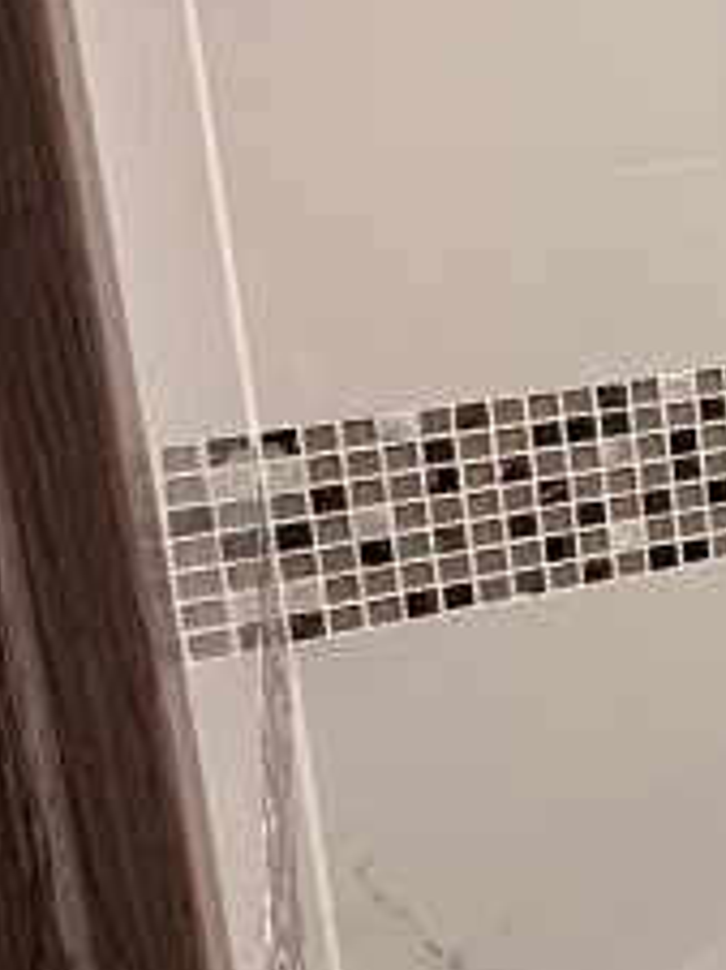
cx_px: 1701
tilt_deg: -11.4
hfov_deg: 14.7
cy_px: 232
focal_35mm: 67
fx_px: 1877
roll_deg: -2.2
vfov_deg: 28.5
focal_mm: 2.22
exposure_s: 1/113
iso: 160
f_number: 2.2
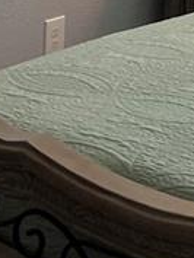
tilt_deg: -6.3
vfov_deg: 10.6
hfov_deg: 7.7
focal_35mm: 176
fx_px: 1314
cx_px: 499
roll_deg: -3.5
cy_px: -184
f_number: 1.5
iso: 80
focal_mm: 5.7
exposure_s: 1/120
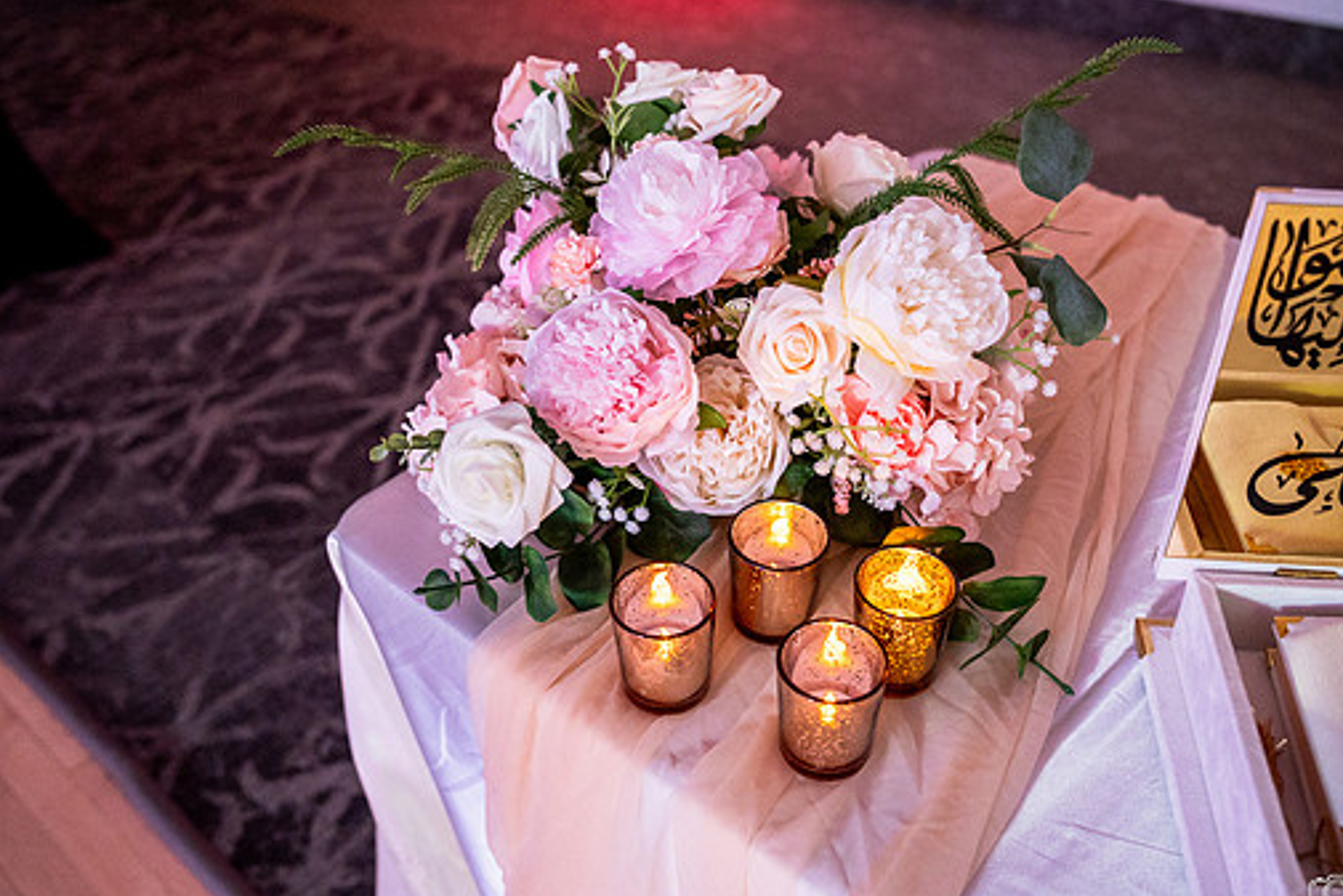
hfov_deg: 60.2
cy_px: 419
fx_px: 1157
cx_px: 721
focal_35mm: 31
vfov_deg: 42.3
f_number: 2.8
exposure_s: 1/160
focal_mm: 27
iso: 6400
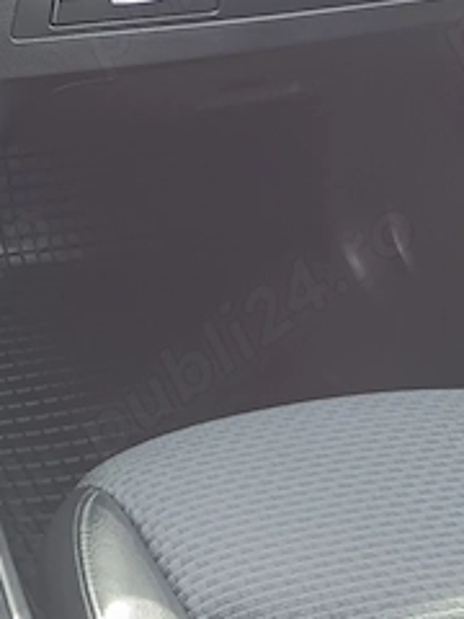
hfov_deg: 22.0
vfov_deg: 35.2
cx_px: -296
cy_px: 23
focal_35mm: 50
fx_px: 894
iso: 174
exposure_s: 1/100
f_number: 2.2
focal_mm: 1.65
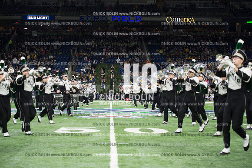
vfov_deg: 19.4
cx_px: 126
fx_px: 490
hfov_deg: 28.9
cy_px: 84
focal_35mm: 70
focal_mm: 70
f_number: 3.5
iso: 2500
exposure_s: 1/1000
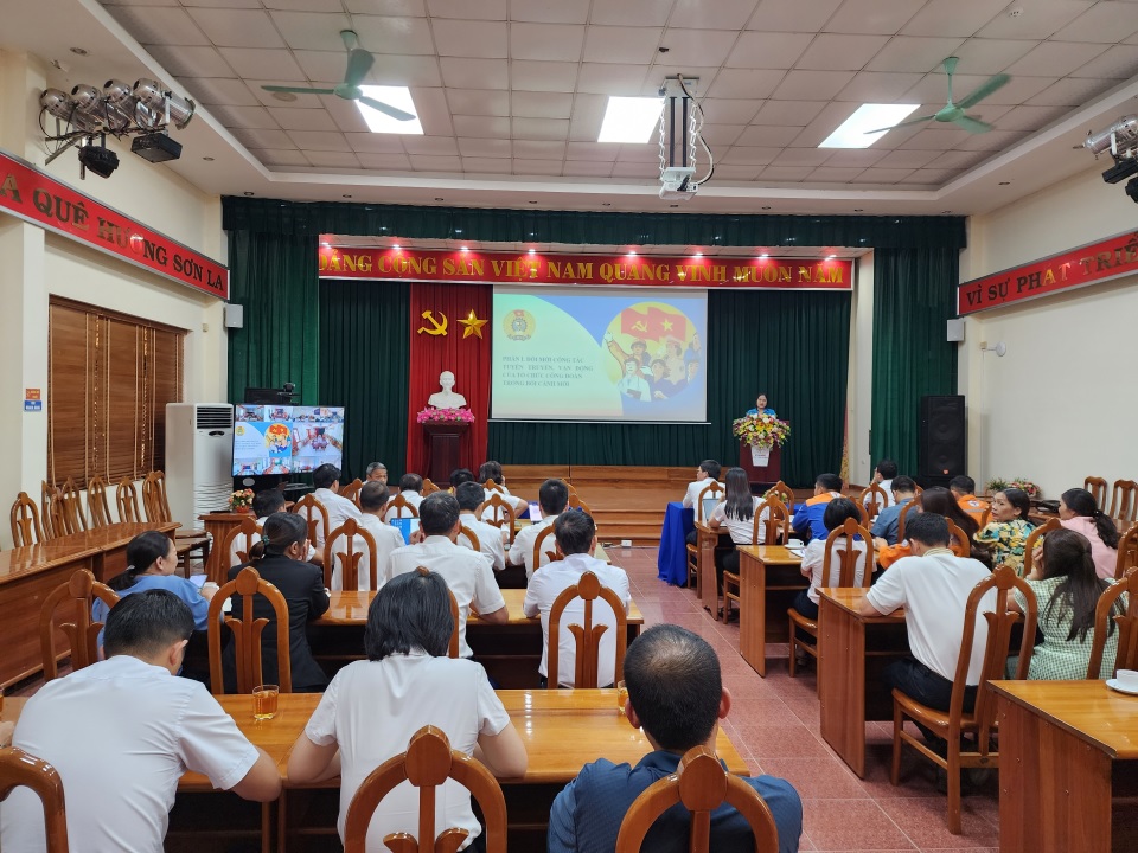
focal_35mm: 23
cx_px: 569
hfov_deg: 73.9
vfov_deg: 58.9
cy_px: 426
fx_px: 756
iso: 250
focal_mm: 6.4
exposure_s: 1/100
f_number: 1.8
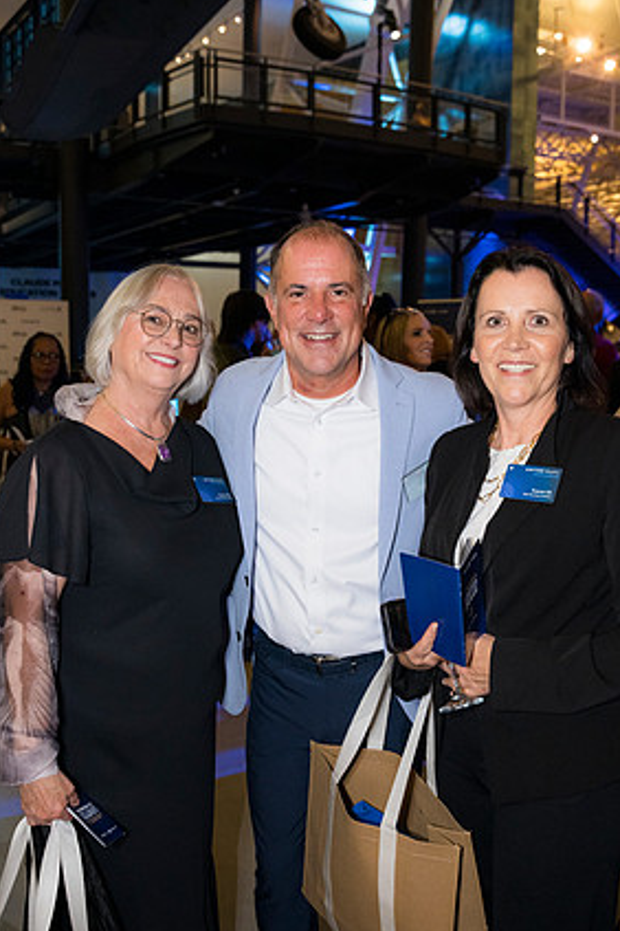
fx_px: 852
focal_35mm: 33
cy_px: 460
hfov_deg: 40.0
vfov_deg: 57.2
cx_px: 321
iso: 3200
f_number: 4
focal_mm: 31
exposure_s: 1/125
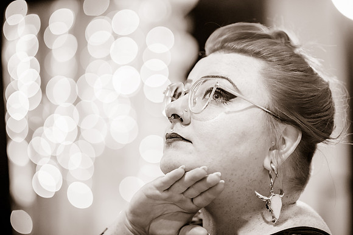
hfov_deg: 19.5
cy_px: 118
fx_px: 1030
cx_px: 176
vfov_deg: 13.0
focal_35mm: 105
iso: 4000
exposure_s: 1/60
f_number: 2
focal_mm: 105
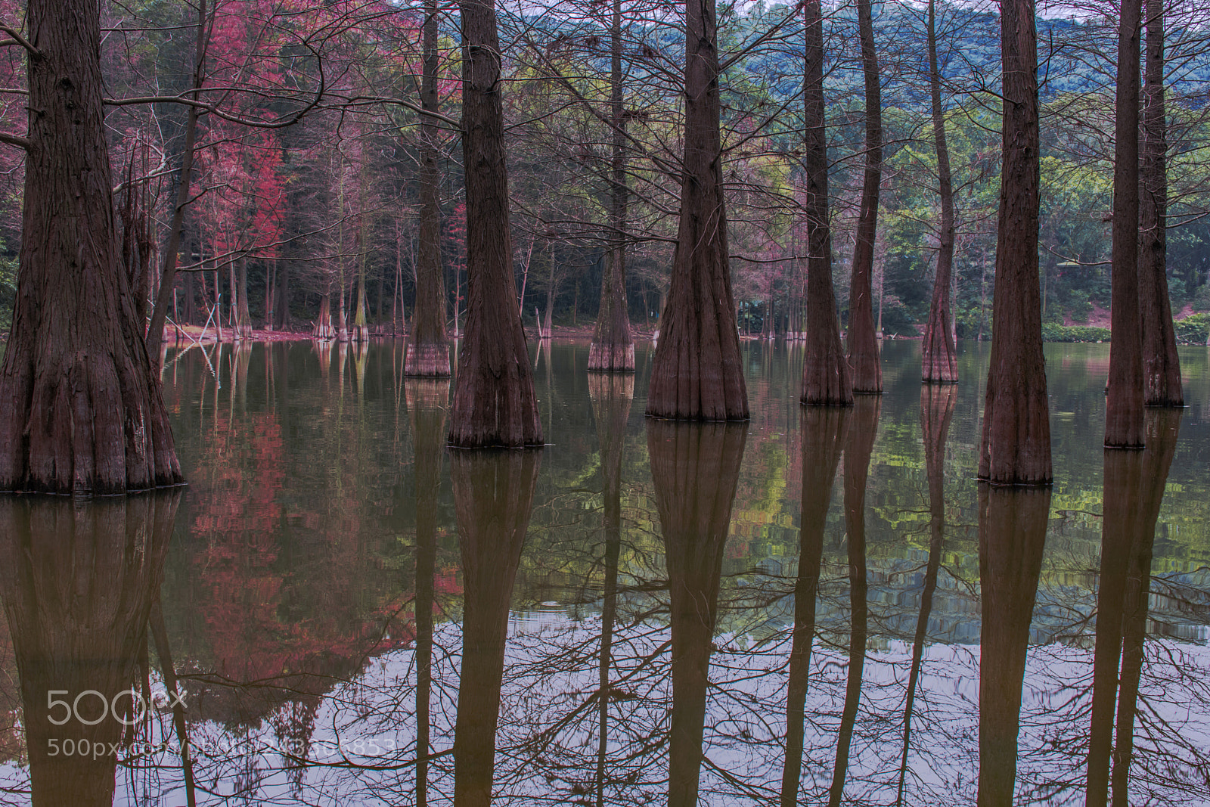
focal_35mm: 39
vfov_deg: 34.2
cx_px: 605
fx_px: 1311
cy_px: 404
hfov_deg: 49.5
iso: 320
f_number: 8
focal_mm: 26
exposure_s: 1/25
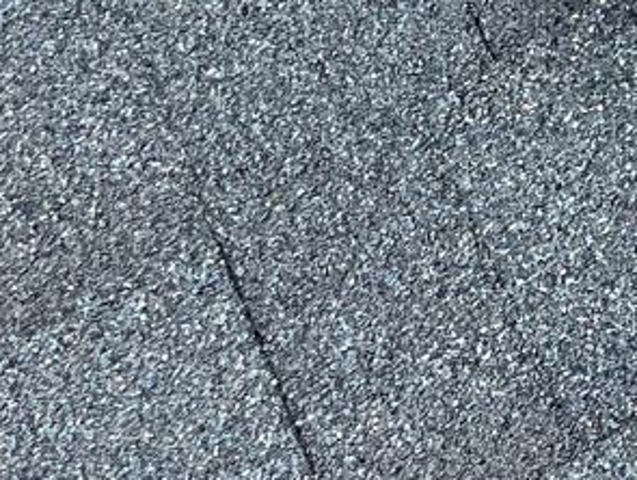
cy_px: -396
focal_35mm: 169
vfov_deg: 8.5
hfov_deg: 10.3
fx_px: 3114
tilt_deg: -71.7
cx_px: 1468
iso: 50
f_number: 1.6
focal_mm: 5.1
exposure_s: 1/481
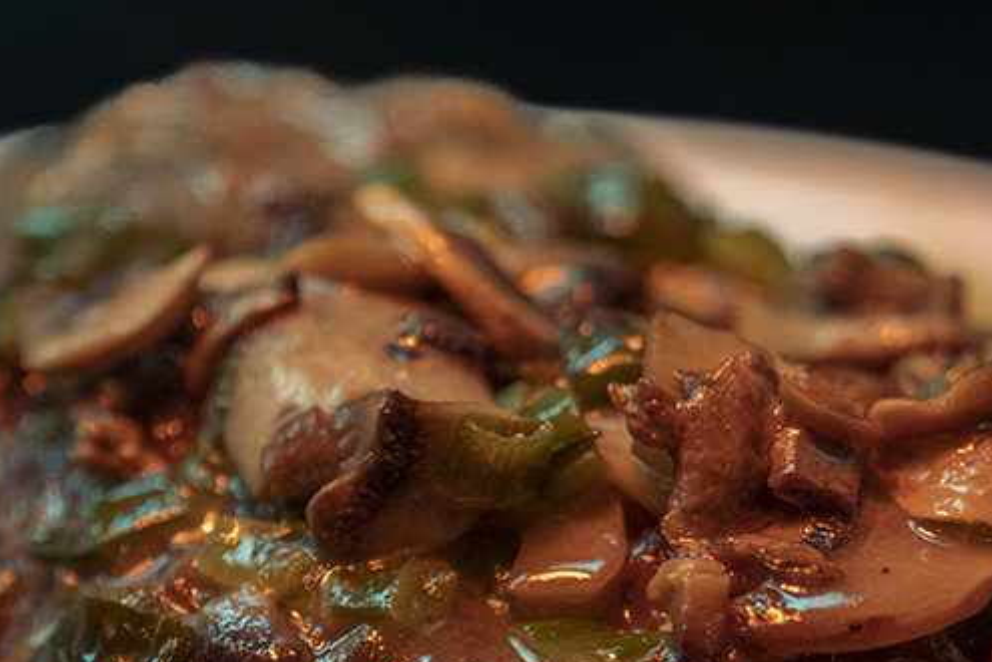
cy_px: 921
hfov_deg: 11.3
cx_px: 395
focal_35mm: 182
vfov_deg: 7.4
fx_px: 5015
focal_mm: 60
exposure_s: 1/125
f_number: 3
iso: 200
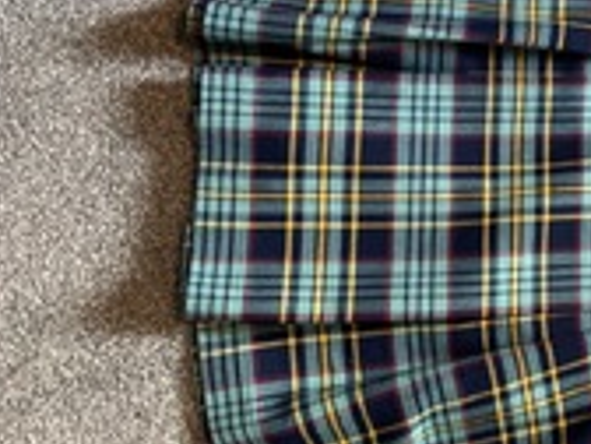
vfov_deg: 23.6
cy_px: 190
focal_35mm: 62
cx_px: 623
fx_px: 1059
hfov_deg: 28.8
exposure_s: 1/60
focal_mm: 3
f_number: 1.8
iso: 200
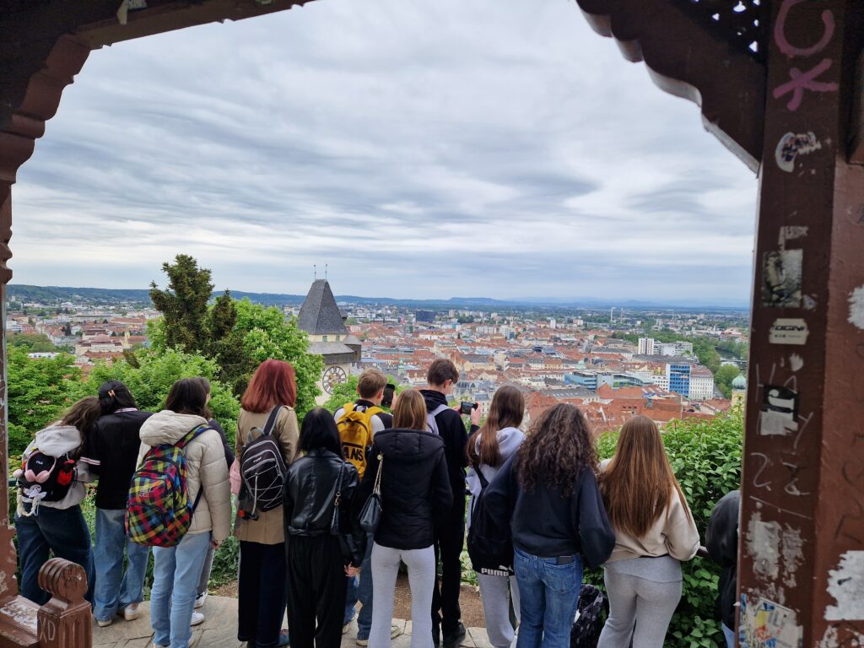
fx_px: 574
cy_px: 324
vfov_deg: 58.9
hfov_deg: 73.9
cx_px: 432
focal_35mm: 23
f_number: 1.8
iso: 50
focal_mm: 5.4
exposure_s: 1/678
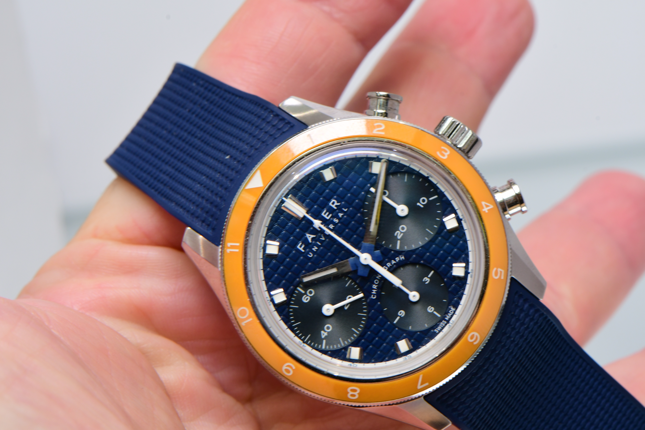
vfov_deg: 10.8
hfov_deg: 16.1
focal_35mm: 127
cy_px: 215
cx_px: 322
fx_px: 2275
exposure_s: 1/15
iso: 400
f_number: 18
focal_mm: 85
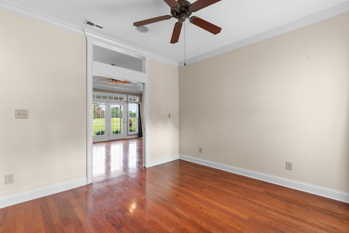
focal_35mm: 15
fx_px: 145
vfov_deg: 77.3
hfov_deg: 100.4
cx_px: 174
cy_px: 116
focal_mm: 10
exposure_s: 1/2
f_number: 4.5
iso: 100
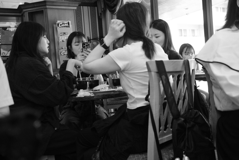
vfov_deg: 33.4
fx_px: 266
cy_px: 80
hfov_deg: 48.5
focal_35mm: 40
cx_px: 120
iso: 200
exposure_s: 1/60
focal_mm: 26
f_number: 2.8
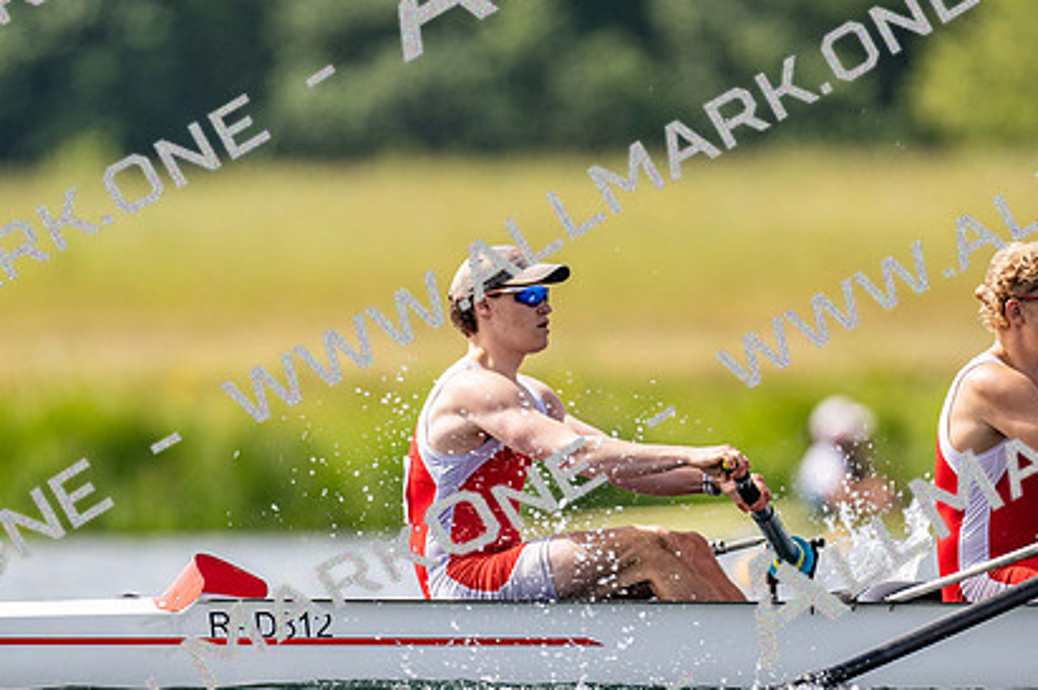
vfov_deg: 1.6
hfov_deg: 2.4
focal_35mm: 845
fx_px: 24344
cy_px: 431
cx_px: 532
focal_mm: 600
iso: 200
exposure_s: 1/2500
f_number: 4
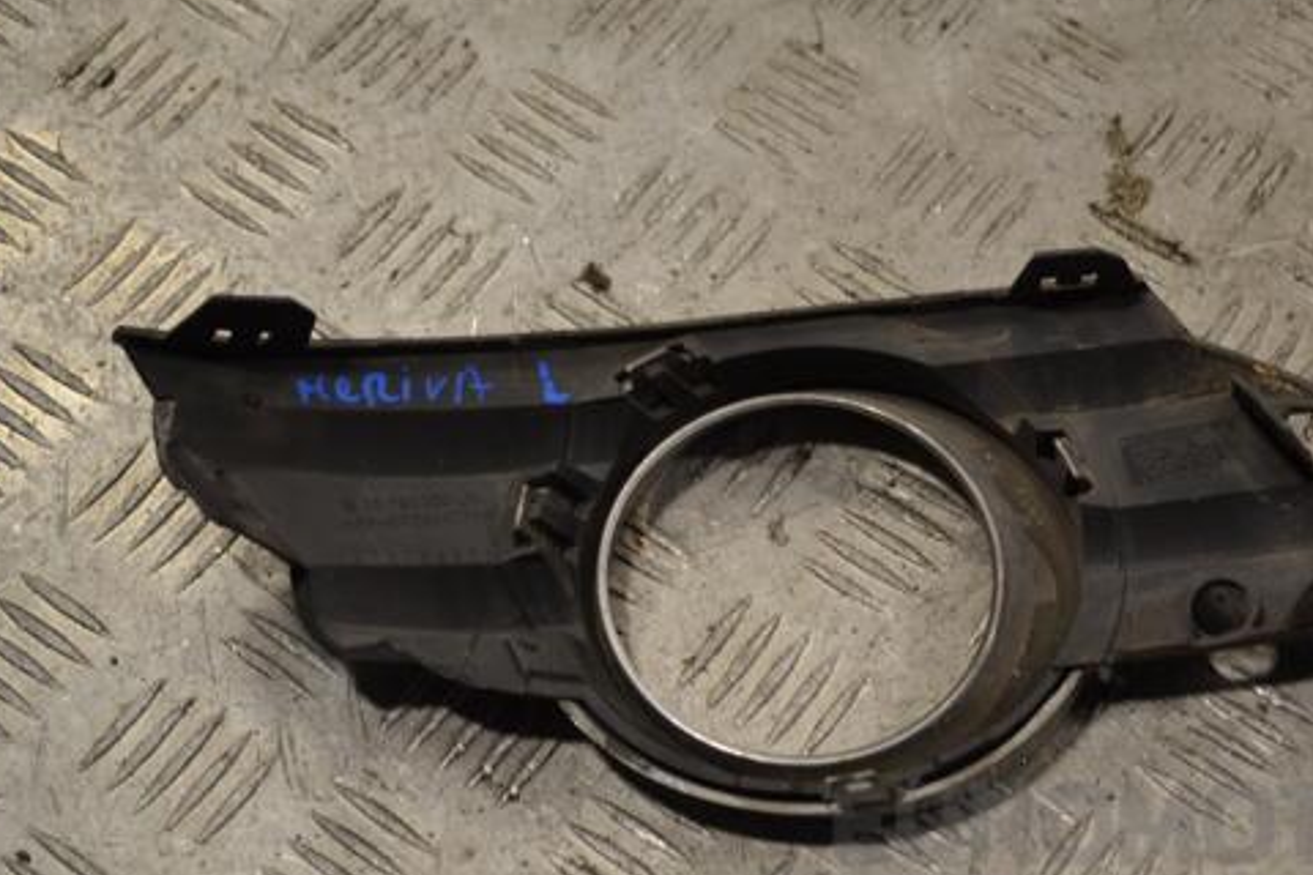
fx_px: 2735
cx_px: 782
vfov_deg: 18.2
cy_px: 459
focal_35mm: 75
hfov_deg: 26.9
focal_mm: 40
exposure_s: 1/125
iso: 320
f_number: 5.6
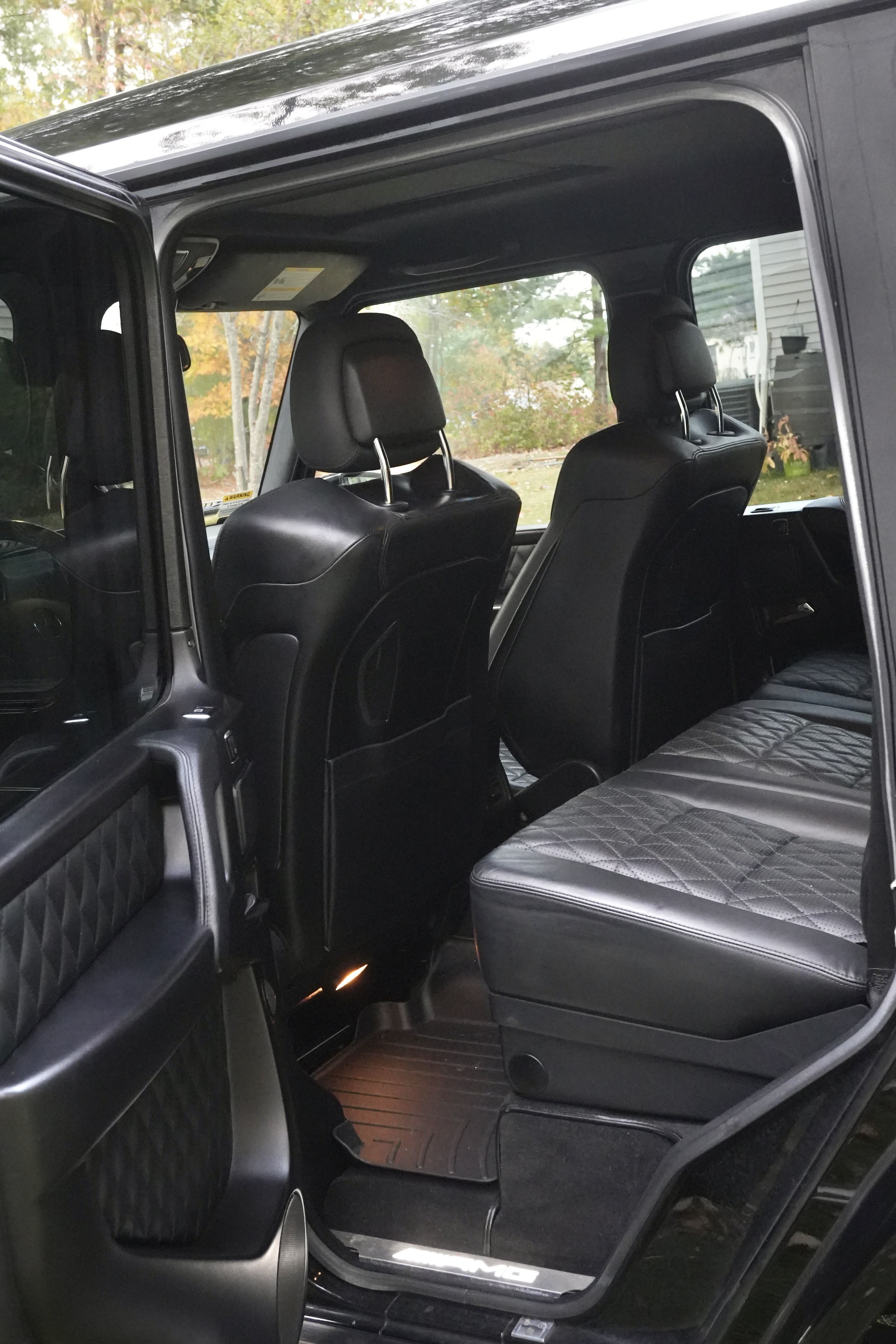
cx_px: 448
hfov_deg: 29.9
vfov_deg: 43.6
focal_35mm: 45
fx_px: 1680
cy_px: 672
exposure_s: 1/60
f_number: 8
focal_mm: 30
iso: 5000
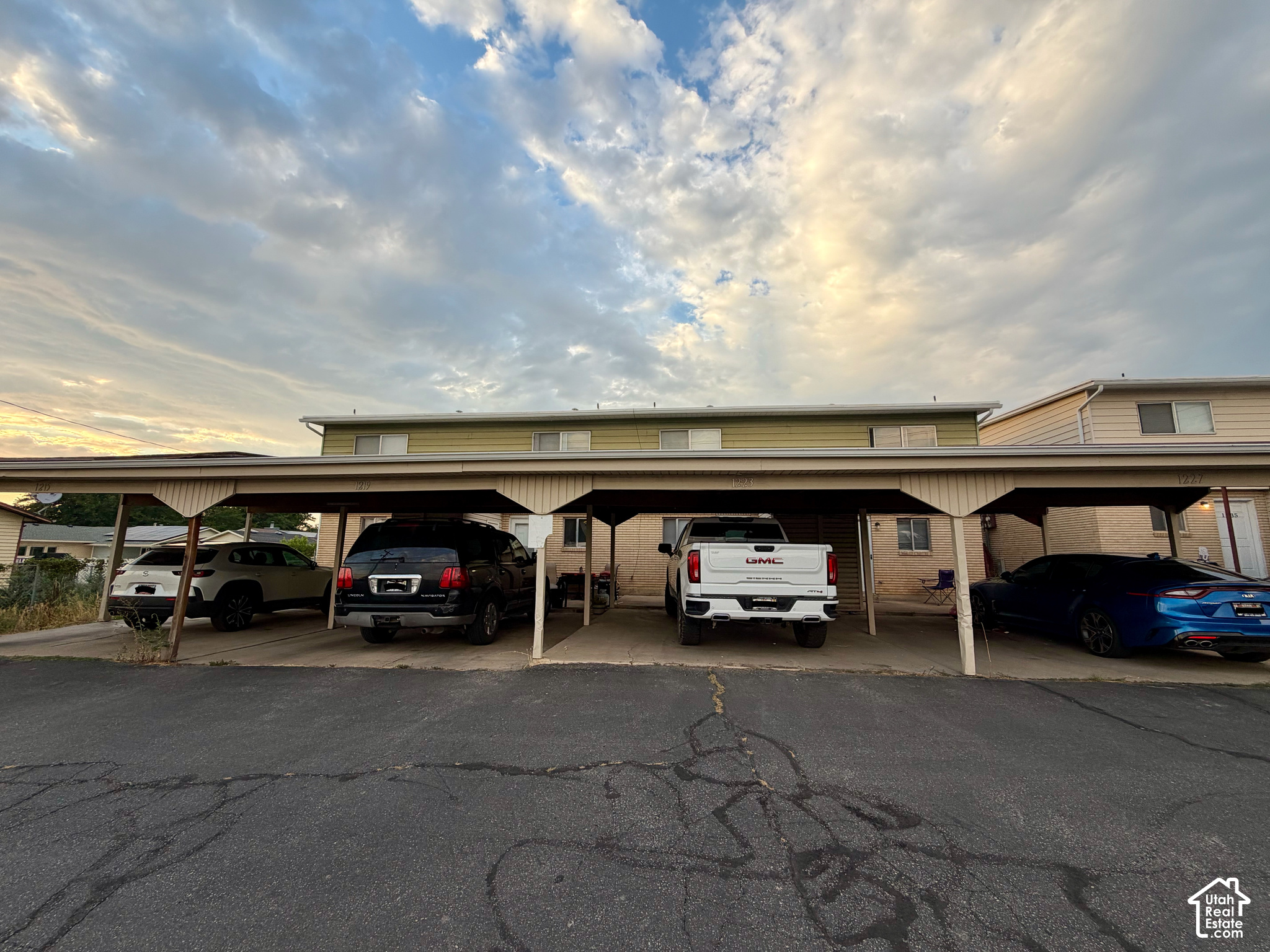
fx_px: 514
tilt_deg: +8.6
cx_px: 635
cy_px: 476
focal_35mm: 14
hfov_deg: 102.1
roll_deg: -1.1
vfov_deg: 85.7
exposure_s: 1/301
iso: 50
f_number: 2.2
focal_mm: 2.22
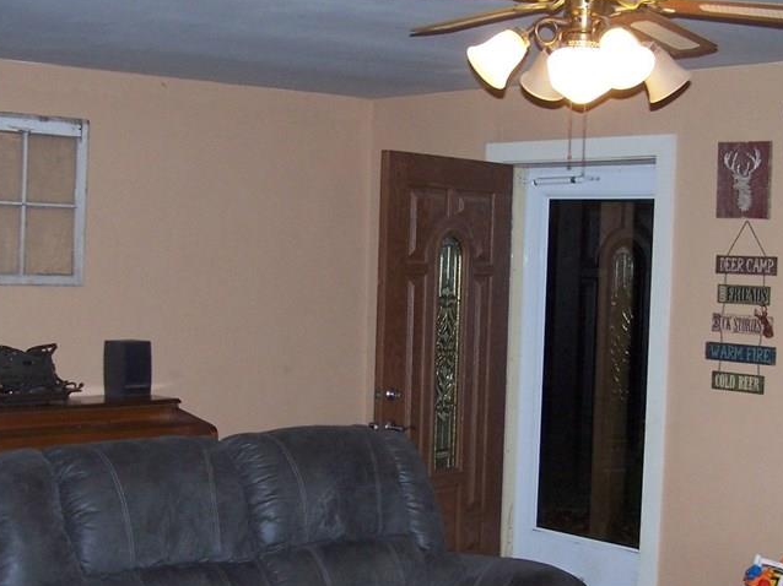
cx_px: 434
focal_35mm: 61
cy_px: 365
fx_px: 1379
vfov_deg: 24.0
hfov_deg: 31.7
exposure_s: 1/60
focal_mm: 6.3
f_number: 2.8
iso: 140
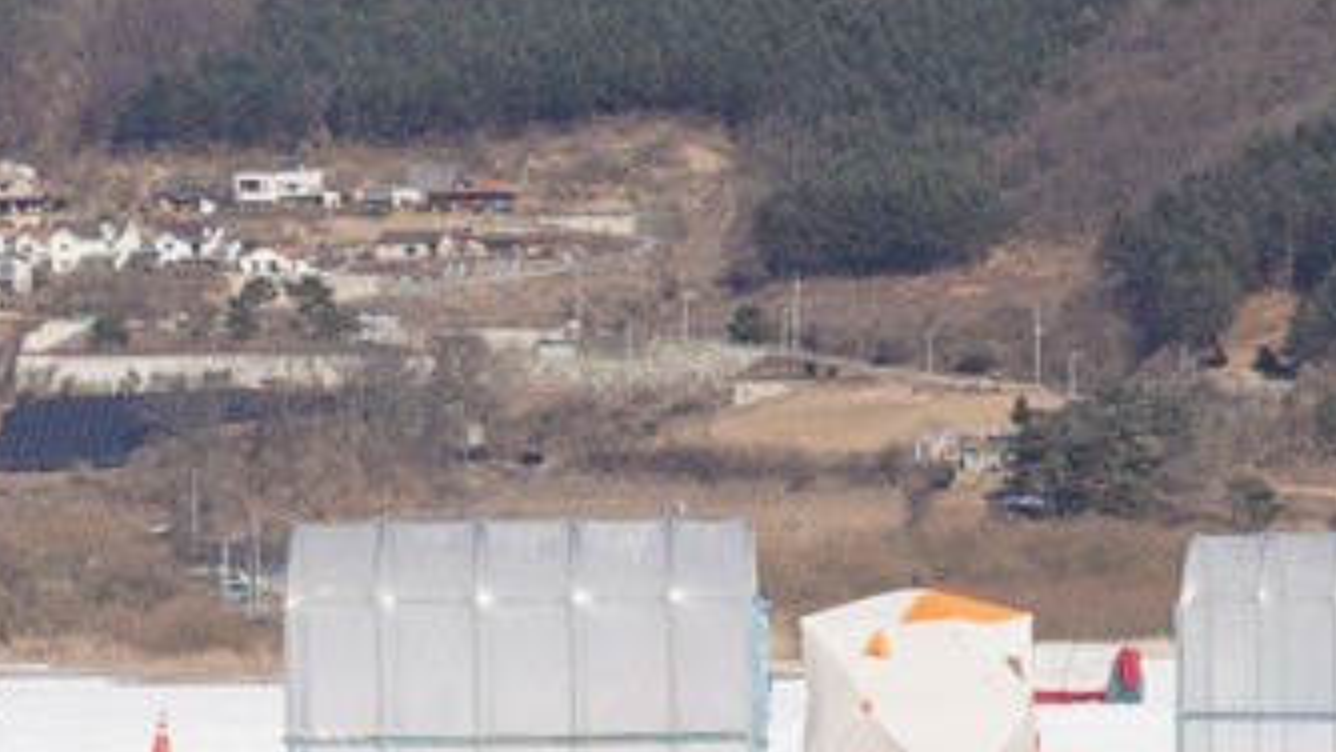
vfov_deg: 4.8
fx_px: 8893
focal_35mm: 251
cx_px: 1264
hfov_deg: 8.6
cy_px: 800
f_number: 14
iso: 100
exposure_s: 1/100
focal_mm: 40
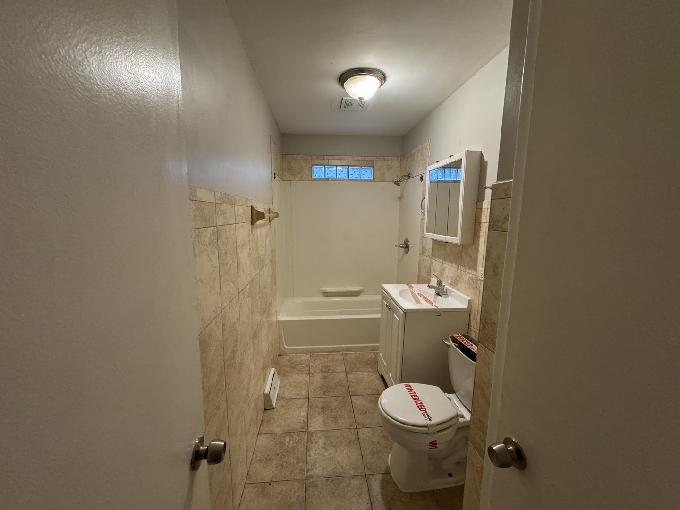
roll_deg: -0.7
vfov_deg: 85.7
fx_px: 275
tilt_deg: -8.7
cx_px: 340
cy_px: 255
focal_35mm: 14
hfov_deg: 102.1
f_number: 2.2
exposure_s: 1/60
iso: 800
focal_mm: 2.22
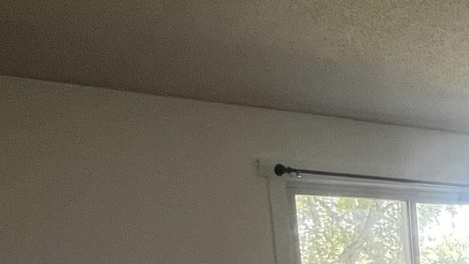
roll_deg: +3.6
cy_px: 386
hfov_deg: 36.2
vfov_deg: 20.1
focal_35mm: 52
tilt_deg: -7.4
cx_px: 459
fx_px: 647
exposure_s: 1/120
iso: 200
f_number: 1.8
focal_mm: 1.57
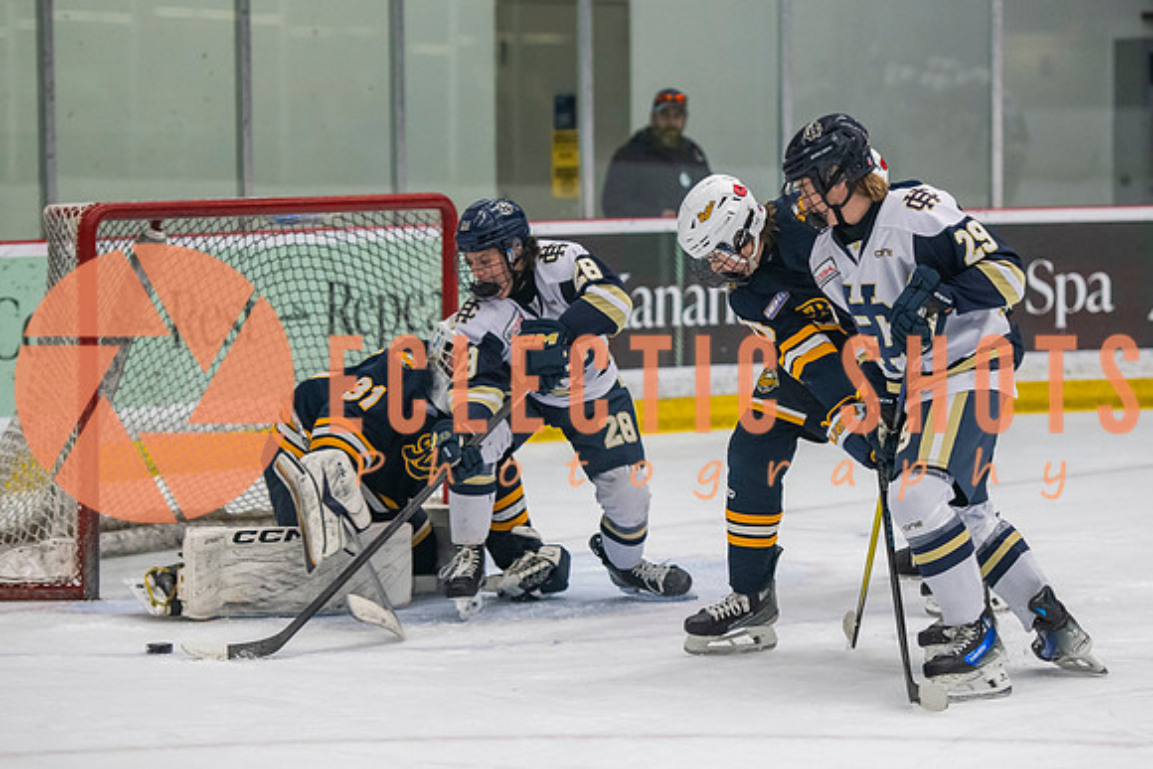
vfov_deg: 8.5
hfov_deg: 12.7
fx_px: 5194
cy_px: 368
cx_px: 650
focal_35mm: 162
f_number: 3.2
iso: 2000
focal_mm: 116
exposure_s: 1/640
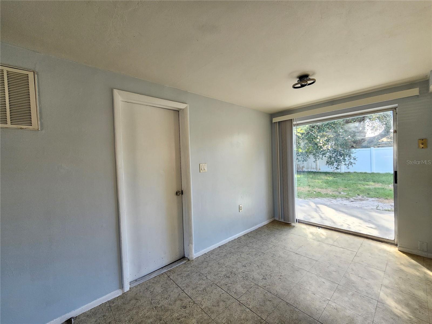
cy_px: 162
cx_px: 216
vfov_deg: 89.9
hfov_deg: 106.2
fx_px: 162
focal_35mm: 13
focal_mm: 2.2
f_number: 2.2
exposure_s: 1/60
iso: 64
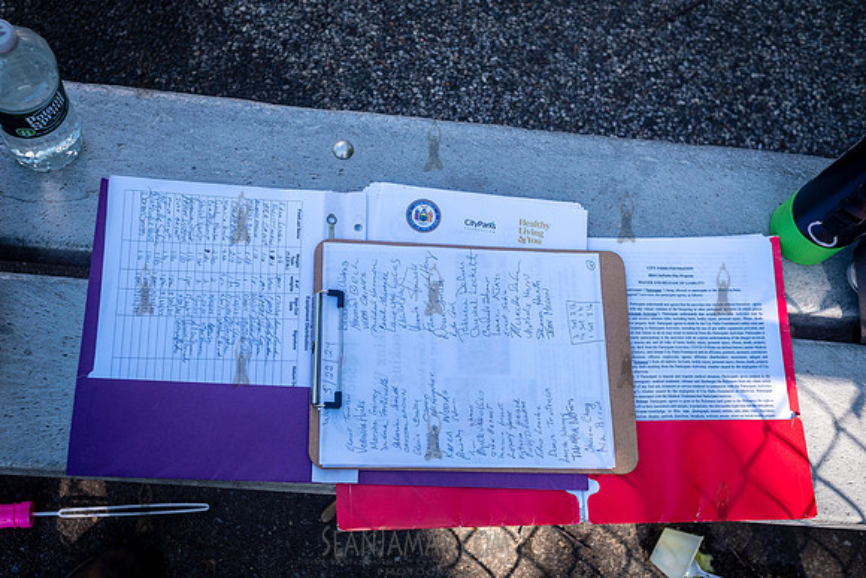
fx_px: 998
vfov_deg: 32.3
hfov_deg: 46.9
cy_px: 287
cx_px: 418
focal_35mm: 41
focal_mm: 35
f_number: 4.5
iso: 200
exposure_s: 1/800
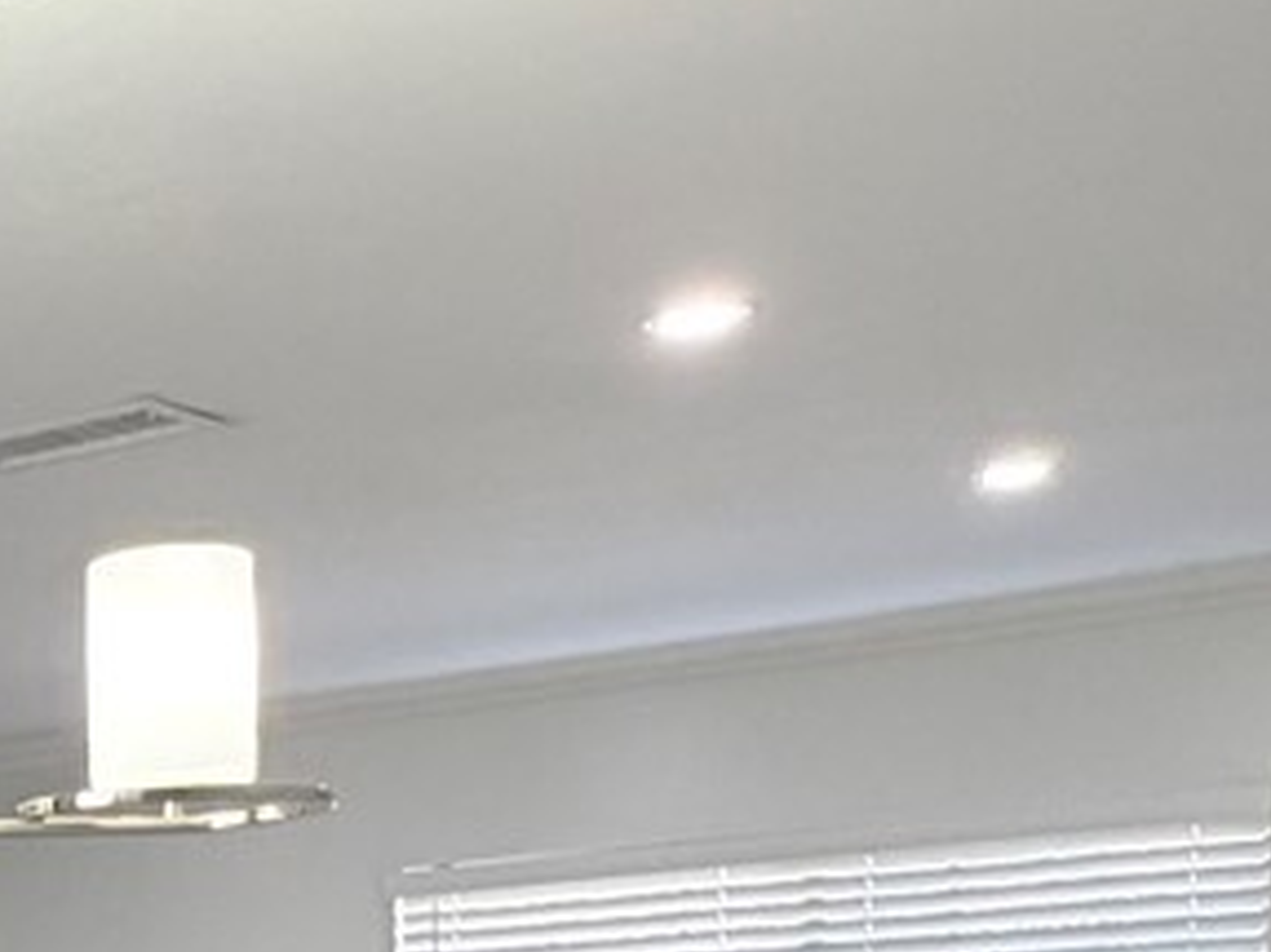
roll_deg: +1.6
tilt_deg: -6.0
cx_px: -412
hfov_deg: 22.3
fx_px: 2863
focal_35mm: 78
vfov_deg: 17.1
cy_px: 1426
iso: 250
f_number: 2.2
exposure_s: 1/120
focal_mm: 2.22
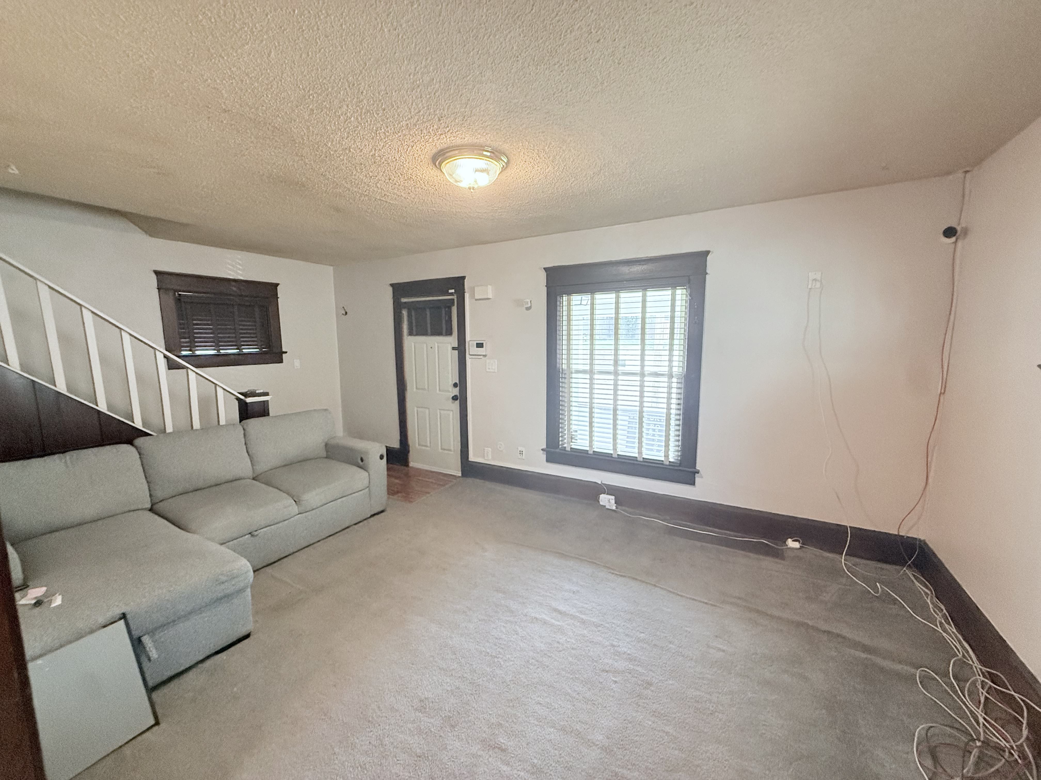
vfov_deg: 85.7
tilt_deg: -6.7
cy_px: 390
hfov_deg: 102.1
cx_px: 520
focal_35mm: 14
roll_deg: +0.7
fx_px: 421
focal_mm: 2.22
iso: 500
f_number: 2.2
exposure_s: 1/120
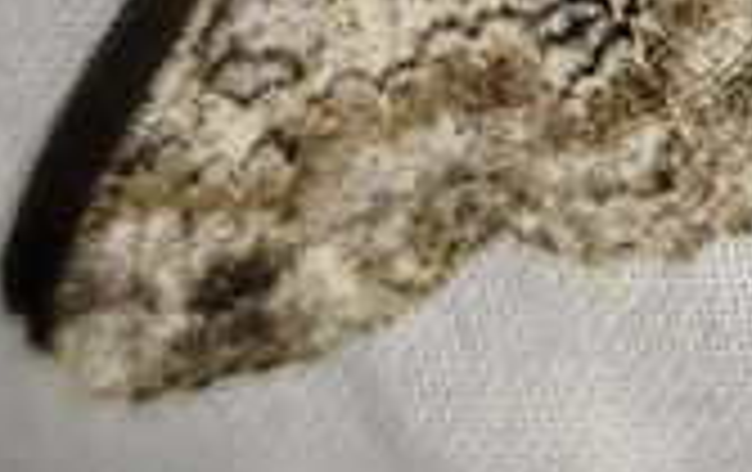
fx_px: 2997
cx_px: 775
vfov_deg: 8.7
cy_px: -369
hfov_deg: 14.1
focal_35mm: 146
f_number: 1.7
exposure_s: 1/50
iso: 64
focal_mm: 5.31
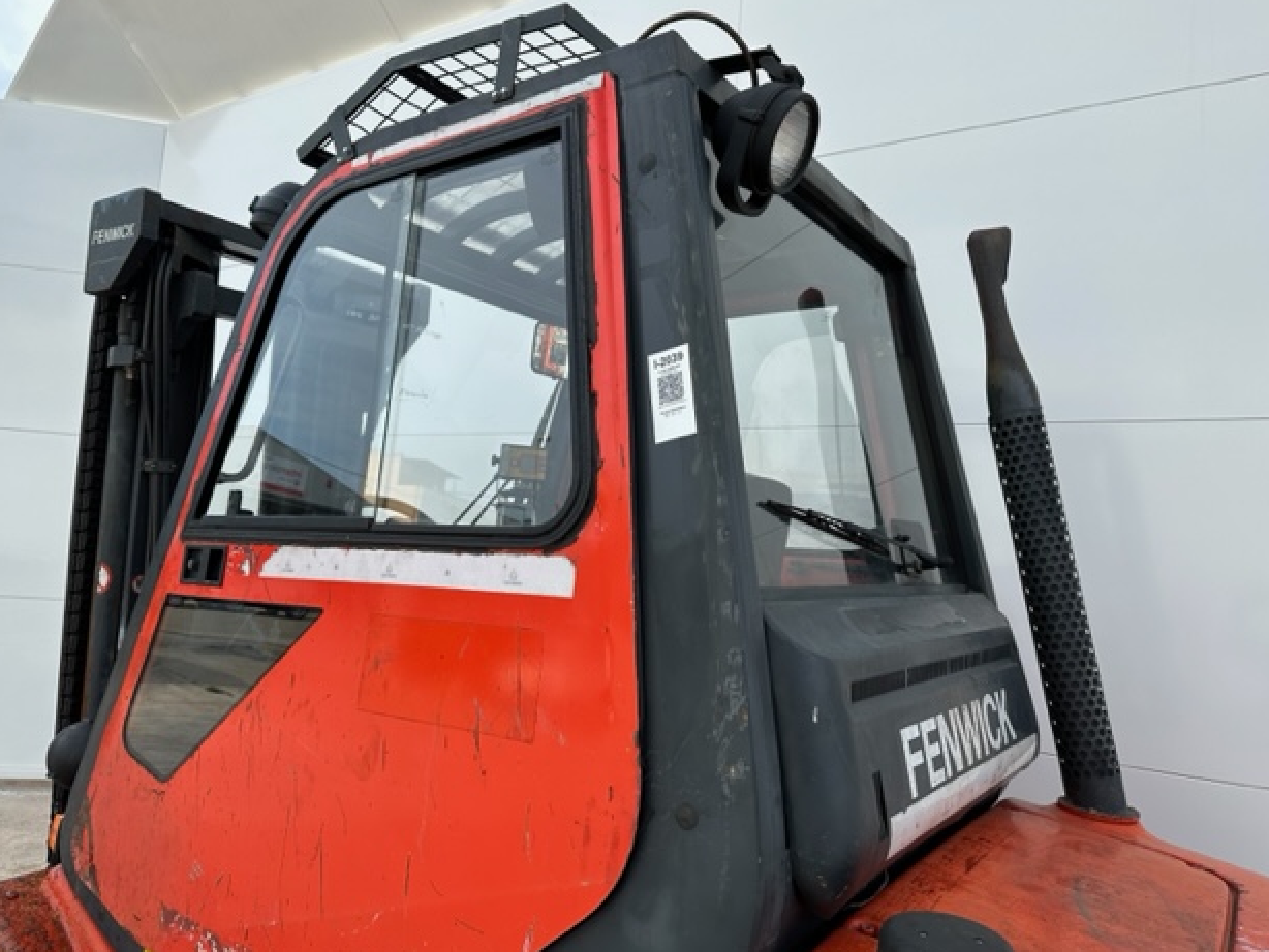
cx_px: 616
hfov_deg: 69.4
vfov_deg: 54.9
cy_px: 467
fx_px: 917
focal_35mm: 25
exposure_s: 1/1692
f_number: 1.78
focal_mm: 6.86
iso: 80
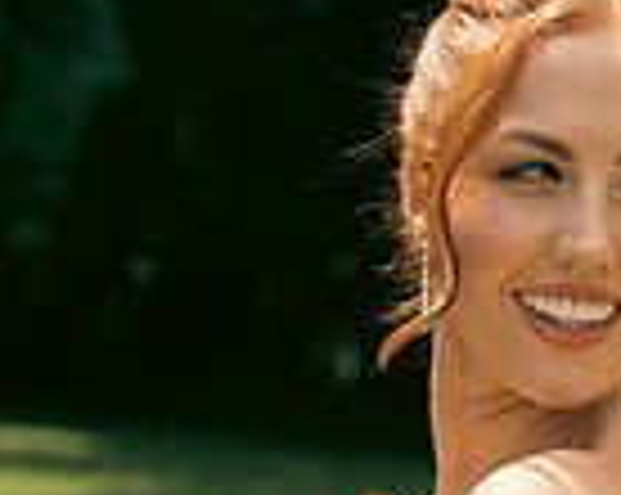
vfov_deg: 9.4
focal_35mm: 159
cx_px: 238
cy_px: 778
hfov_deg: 12.1
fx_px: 2918
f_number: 3.5
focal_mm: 52
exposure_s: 1/1250
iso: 160
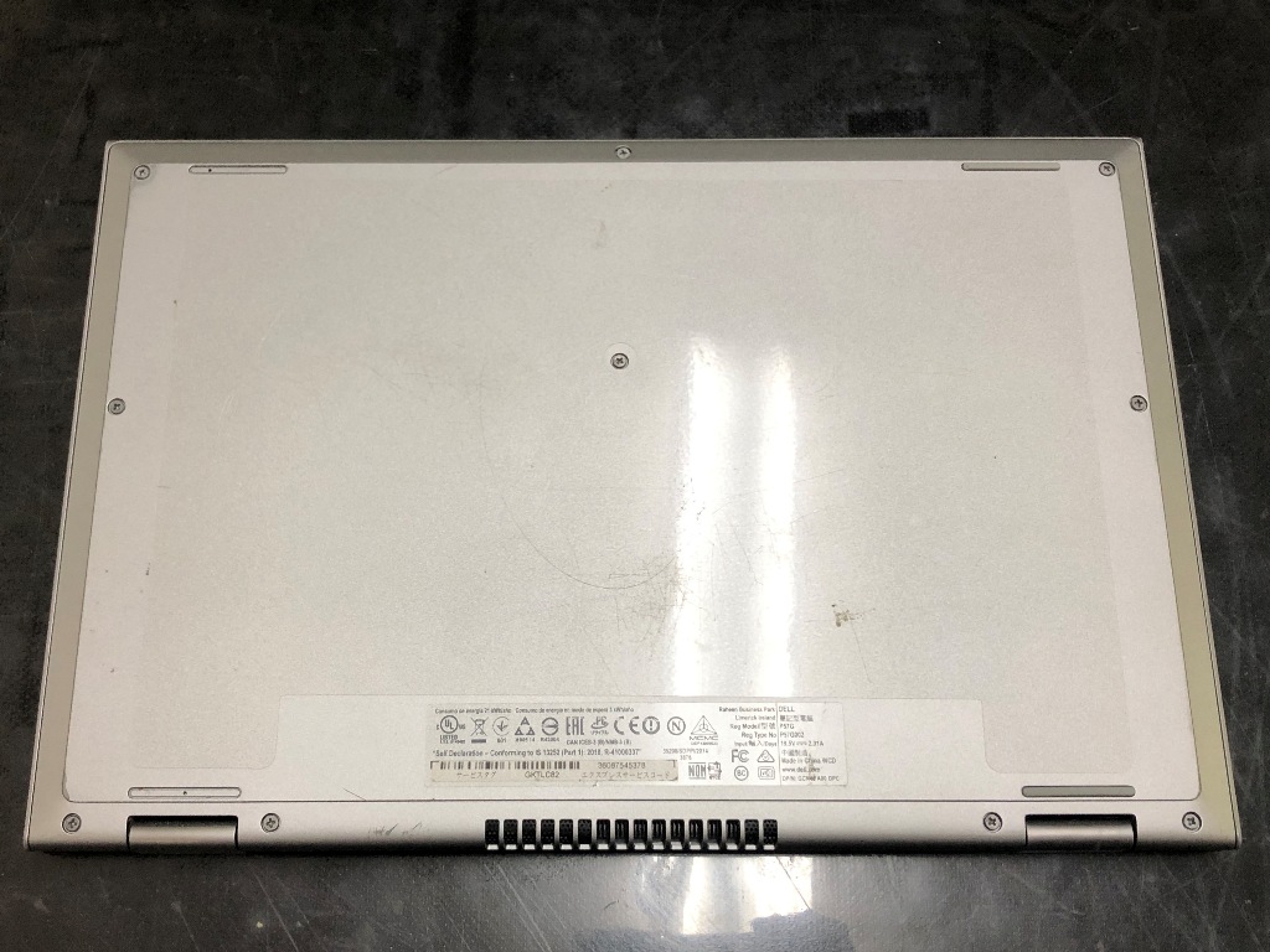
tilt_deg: -73.0
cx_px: 635
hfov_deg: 63.4
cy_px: 476
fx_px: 1027
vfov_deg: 49.7
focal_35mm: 28
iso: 40
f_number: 1.8
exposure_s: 1/33
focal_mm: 3.99
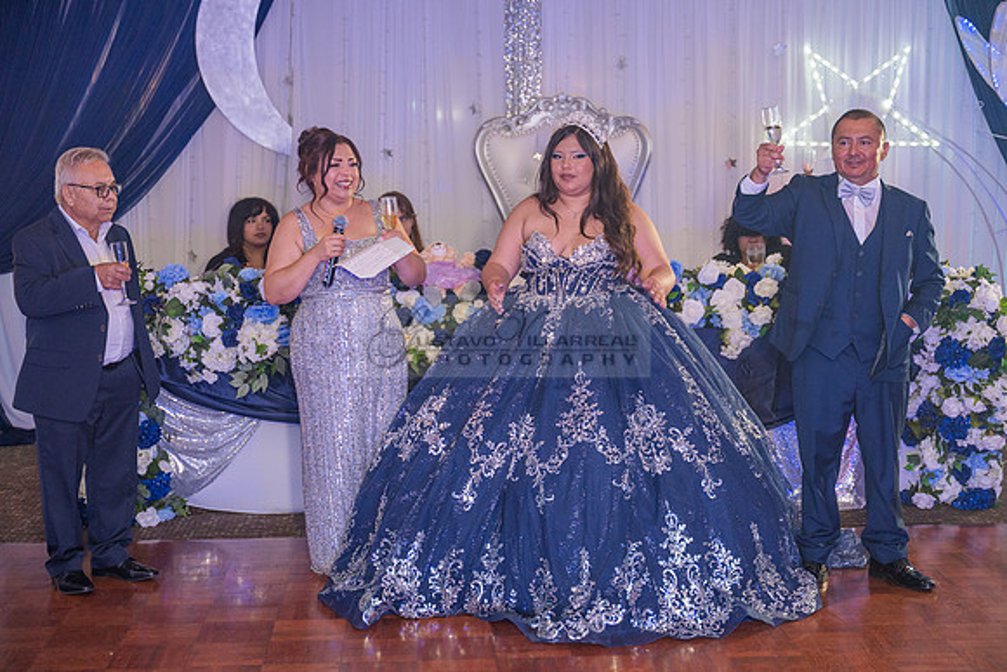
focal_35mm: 59
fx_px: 1651
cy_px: 336
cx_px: 504
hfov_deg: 33.9
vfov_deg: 23.0
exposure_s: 1/200
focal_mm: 59
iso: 1250
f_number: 2.8
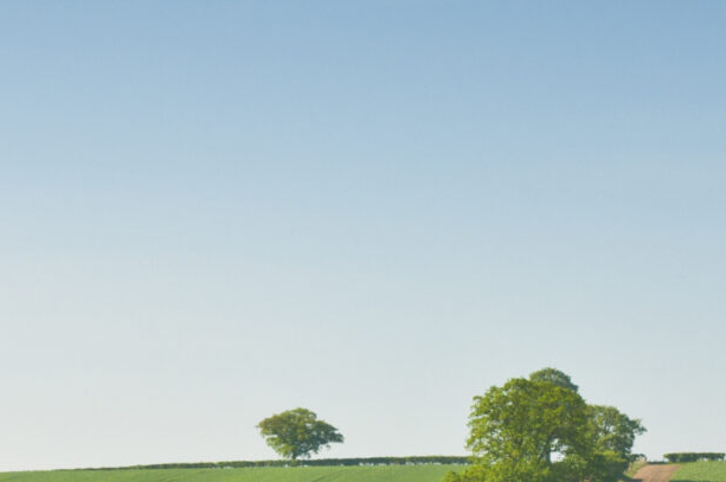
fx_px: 3909
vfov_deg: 7.1
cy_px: 248
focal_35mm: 194
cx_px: 339
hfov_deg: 10.6
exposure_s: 1/320
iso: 200
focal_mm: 31
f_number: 6.3
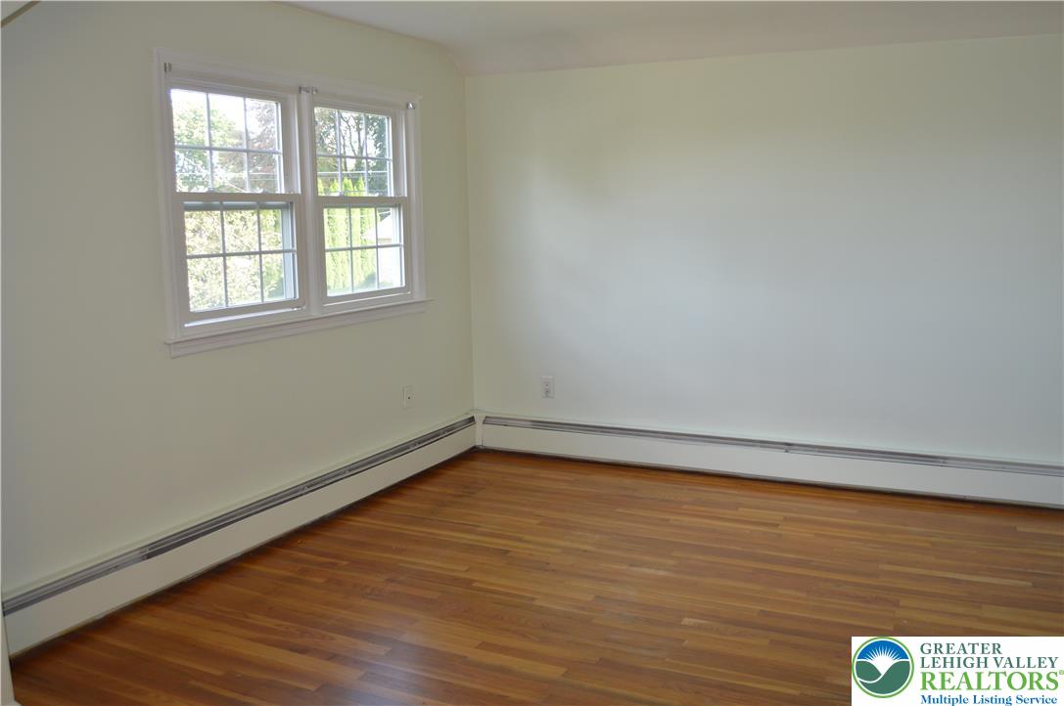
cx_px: 532
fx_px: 886
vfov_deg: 43.5
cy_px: 353
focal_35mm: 30
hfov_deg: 62.0
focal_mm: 20
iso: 400
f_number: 4
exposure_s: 1/100
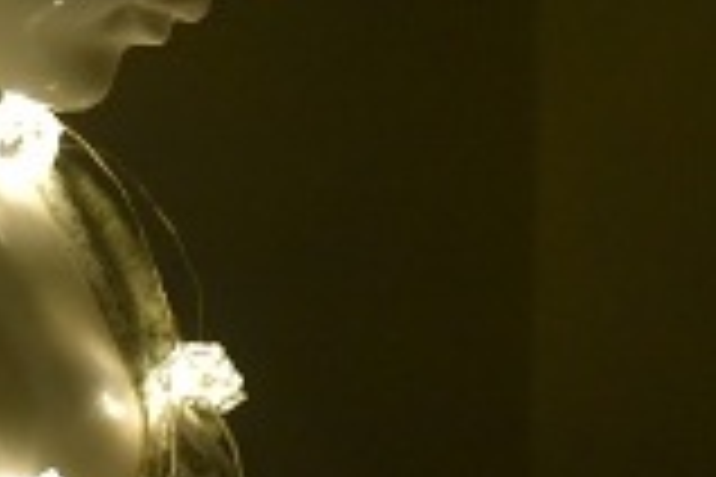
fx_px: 2486
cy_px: 200
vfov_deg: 11.0
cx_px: -270
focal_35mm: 125
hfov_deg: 15.4
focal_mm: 31
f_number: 4
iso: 6400
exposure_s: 1/15
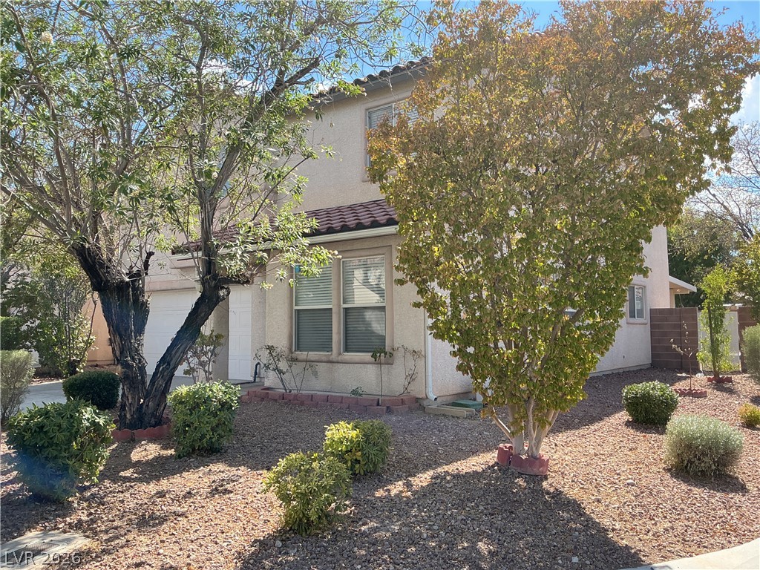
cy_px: 285
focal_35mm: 29
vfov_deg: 48.2
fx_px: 637
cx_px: 380
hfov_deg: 61.7
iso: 25
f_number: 1.8
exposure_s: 1/545
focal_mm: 3
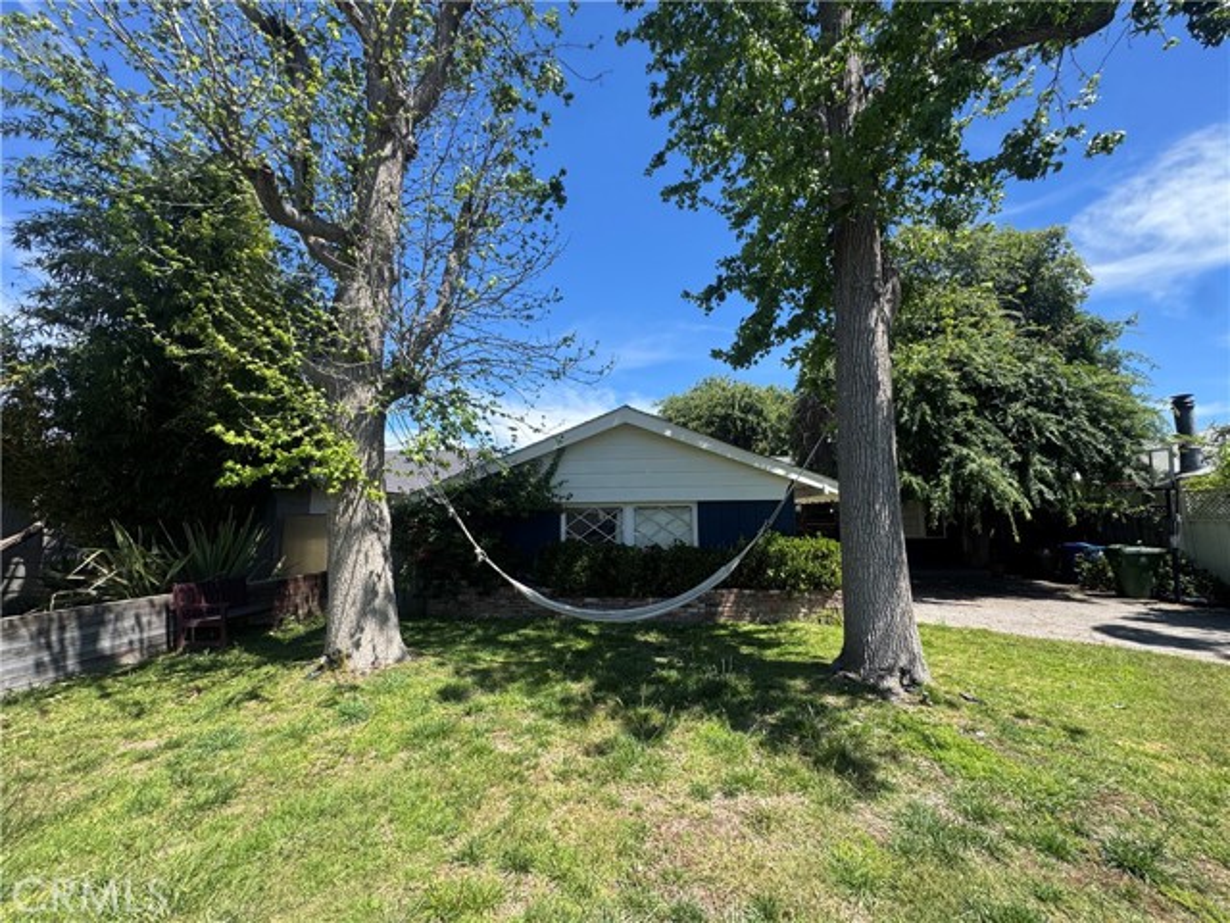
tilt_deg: +6.5
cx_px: 615
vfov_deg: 85.7
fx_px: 497
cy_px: 462
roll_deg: +0.2
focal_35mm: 14
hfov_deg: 102.1
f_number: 2.2
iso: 40
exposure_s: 1/821
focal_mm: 2.22
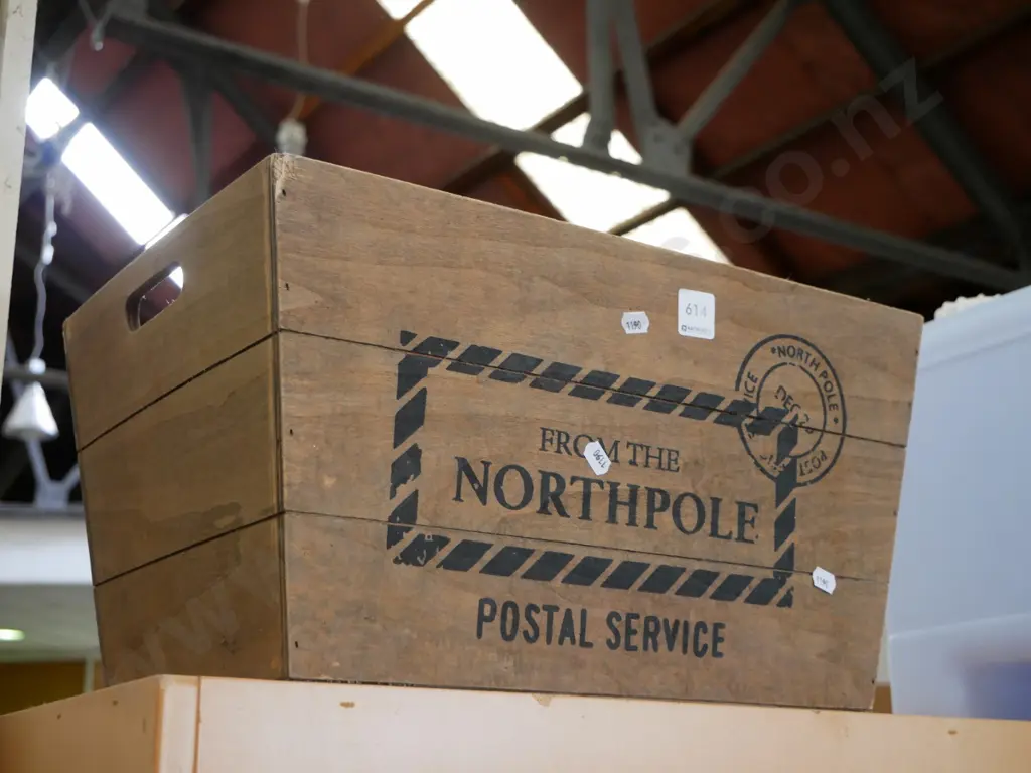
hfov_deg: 38.2
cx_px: 516
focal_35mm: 50
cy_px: 386
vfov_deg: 29.1
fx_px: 1489
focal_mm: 25
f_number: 4.5
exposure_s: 1/60
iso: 800
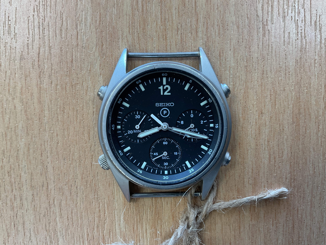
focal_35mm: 29
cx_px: 163
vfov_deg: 48.2
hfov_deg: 61.7
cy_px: 122
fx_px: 273
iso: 50
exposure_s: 1/120
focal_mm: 3
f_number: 1.8
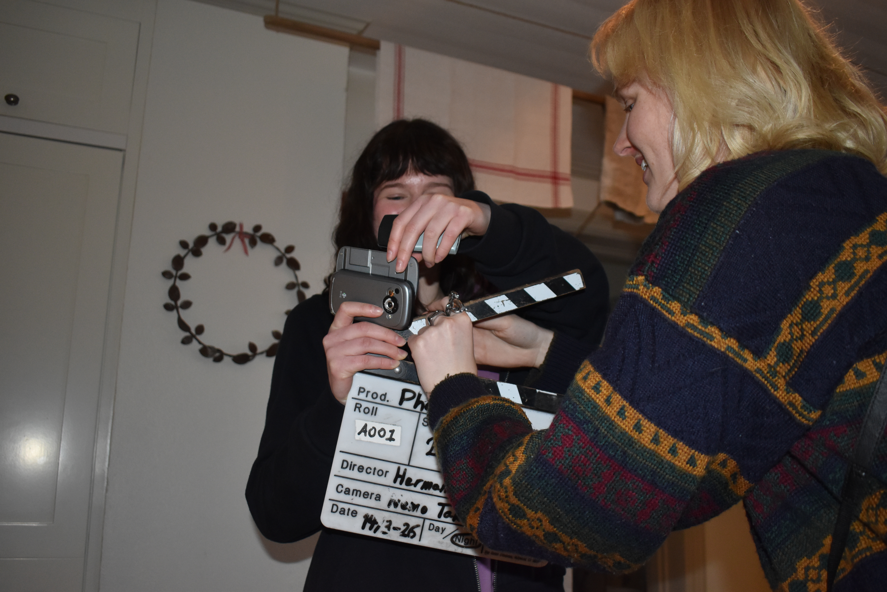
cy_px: 296
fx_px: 813
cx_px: 444
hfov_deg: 57.2
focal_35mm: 33
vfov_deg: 40.0
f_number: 3.8
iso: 1250
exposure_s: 1/60
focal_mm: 22
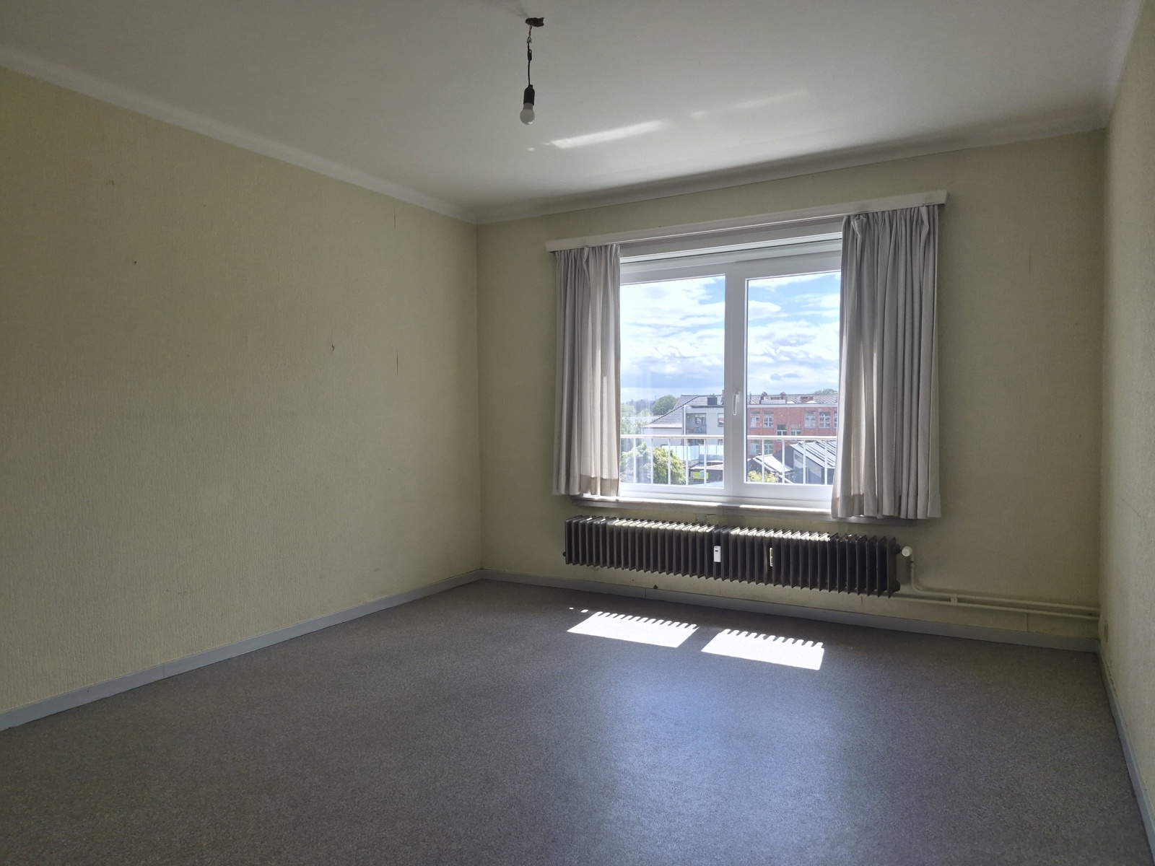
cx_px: 578
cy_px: 433
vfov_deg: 58.9
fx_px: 767
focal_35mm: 23
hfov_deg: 73.9
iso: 80
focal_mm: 5.4
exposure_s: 1/2512
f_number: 1.8
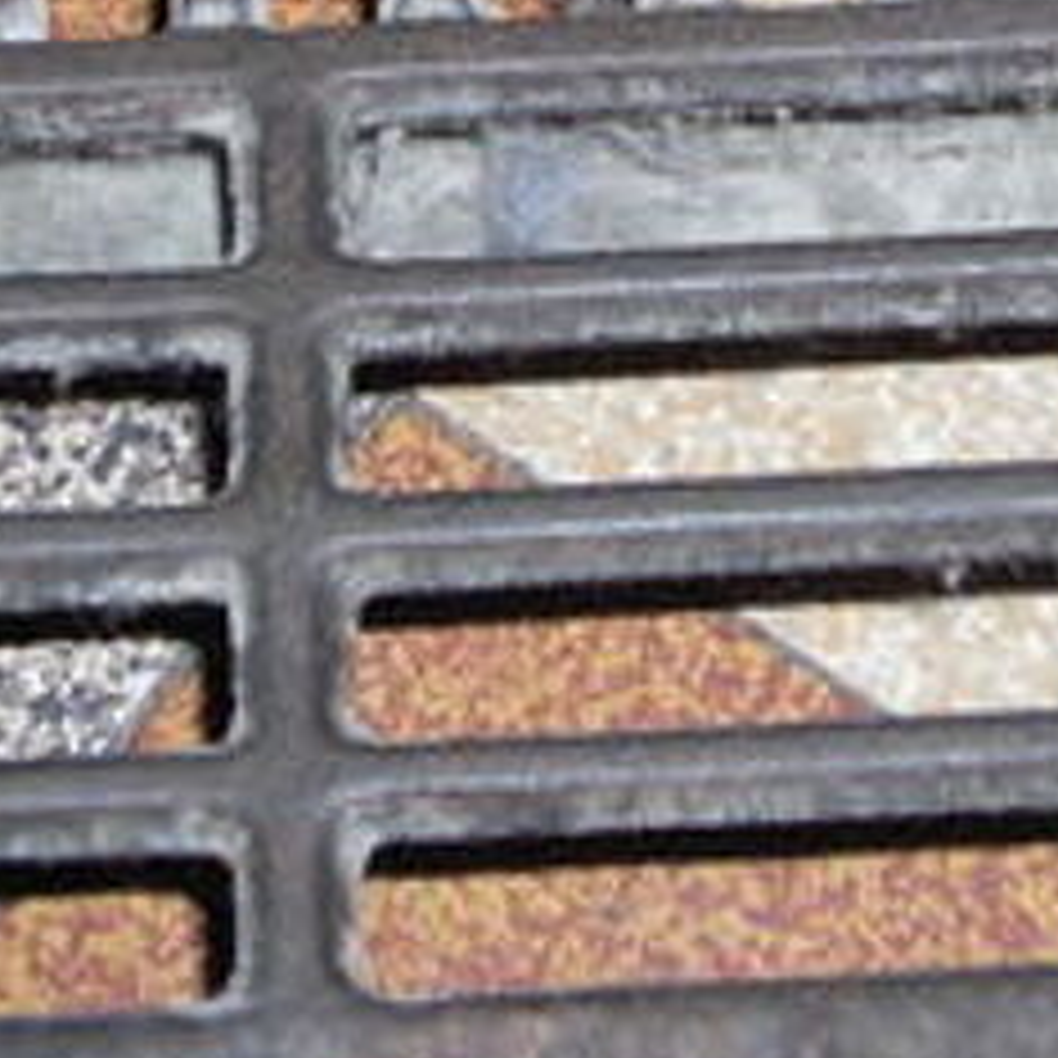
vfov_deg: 11.9
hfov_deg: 12.1
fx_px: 4945
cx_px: 918
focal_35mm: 143
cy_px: -252
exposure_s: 1/60
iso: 50
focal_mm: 6.3
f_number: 3.2
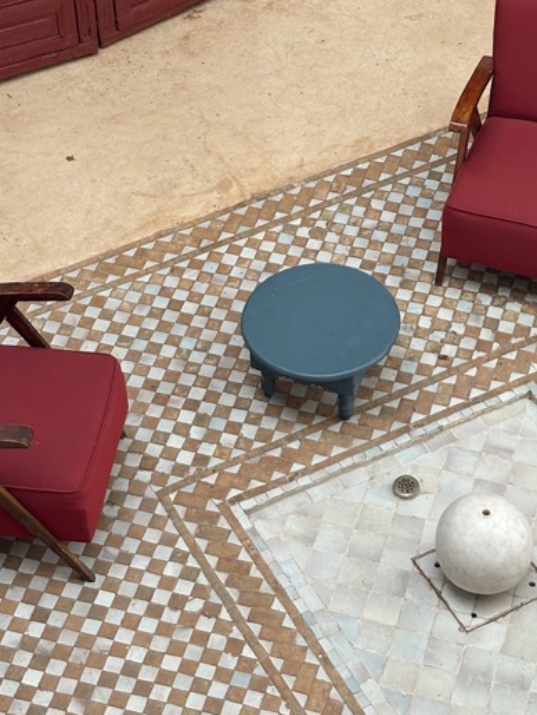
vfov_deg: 18.6
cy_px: 24
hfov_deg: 14.4
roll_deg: +1.9
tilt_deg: -37.4
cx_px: 280
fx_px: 2130
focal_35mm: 103
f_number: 1.6
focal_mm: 5.96
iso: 32
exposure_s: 1/231
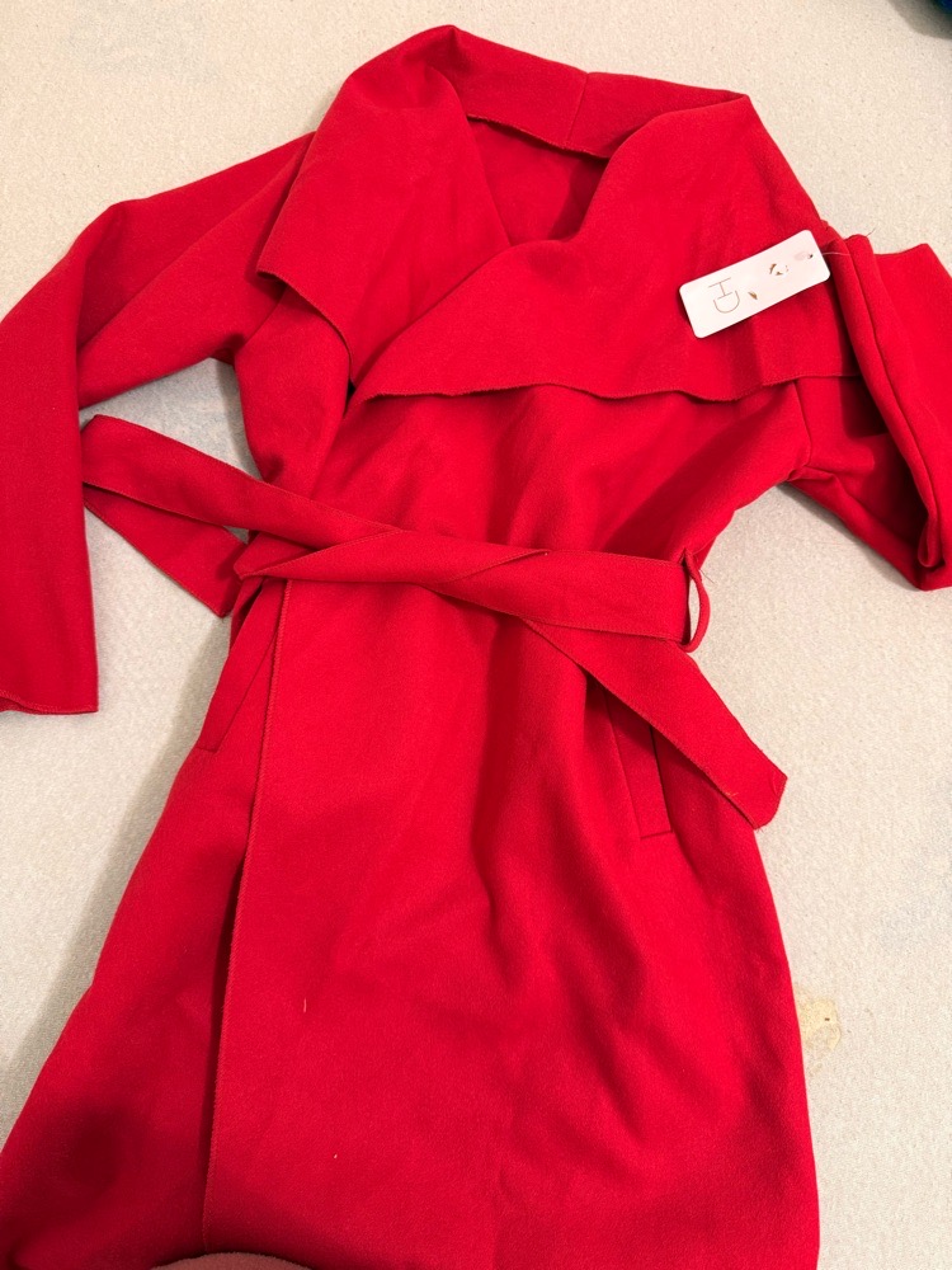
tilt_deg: -72.6
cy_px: 635
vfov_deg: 71.6
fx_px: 880
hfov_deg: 56.8
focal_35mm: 24
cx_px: 476
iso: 320
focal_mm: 6.76
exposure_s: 1/50
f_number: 1.78
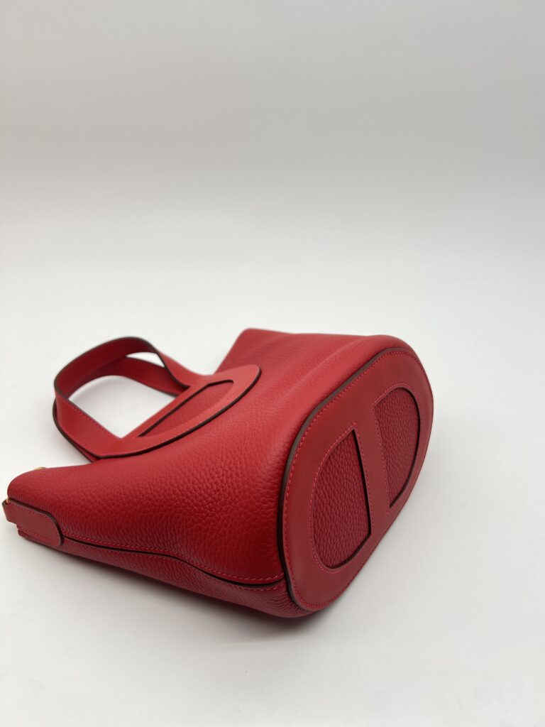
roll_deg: +0.7
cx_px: 272
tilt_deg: -33.9
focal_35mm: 26
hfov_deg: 53.1
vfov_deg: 67.3
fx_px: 546
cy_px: 364
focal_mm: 5.7
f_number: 1.5
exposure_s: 1/170
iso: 40
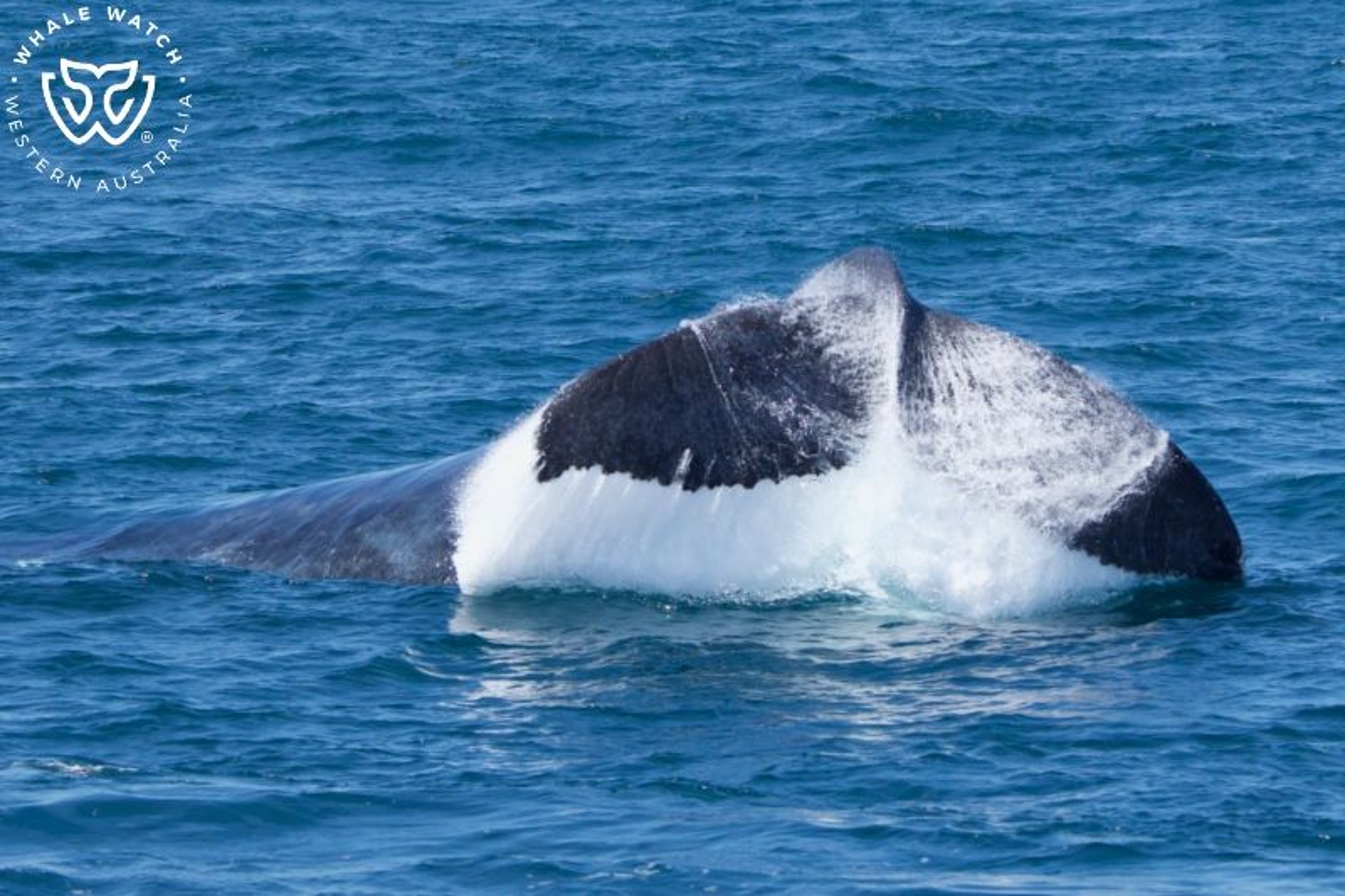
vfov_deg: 6.9
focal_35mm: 200
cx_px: 672
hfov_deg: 10.3
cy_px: 448
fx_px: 7470
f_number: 8
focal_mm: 200
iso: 1600
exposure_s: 1/3200
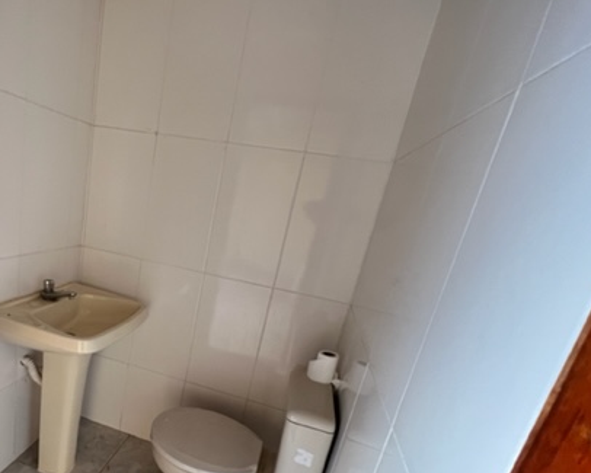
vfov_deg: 66.9
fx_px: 350
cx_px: 186
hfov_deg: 77.2
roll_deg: -9.5
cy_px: 301
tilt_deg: -16.9
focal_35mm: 20
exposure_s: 1/75
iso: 250
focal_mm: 1.57
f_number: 1.8
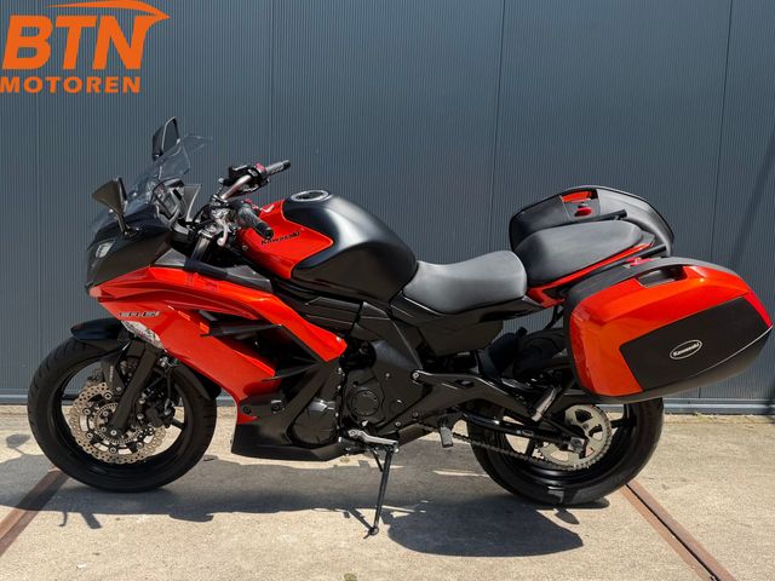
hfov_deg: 71.6
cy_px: 290
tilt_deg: -5.7
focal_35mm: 24
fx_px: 537
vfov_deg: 56.8
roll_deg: -1.9
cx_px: 388
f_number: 1.78
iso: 80
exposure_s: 1/1812
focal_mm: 6.76
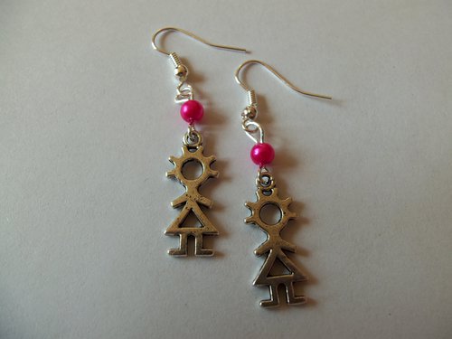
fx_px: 379
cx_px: 226
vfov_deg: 48.2
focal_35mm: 29
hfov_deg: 61.7
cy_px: 170
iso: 80
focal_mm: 5.2
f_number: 3.4
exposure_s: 1/125
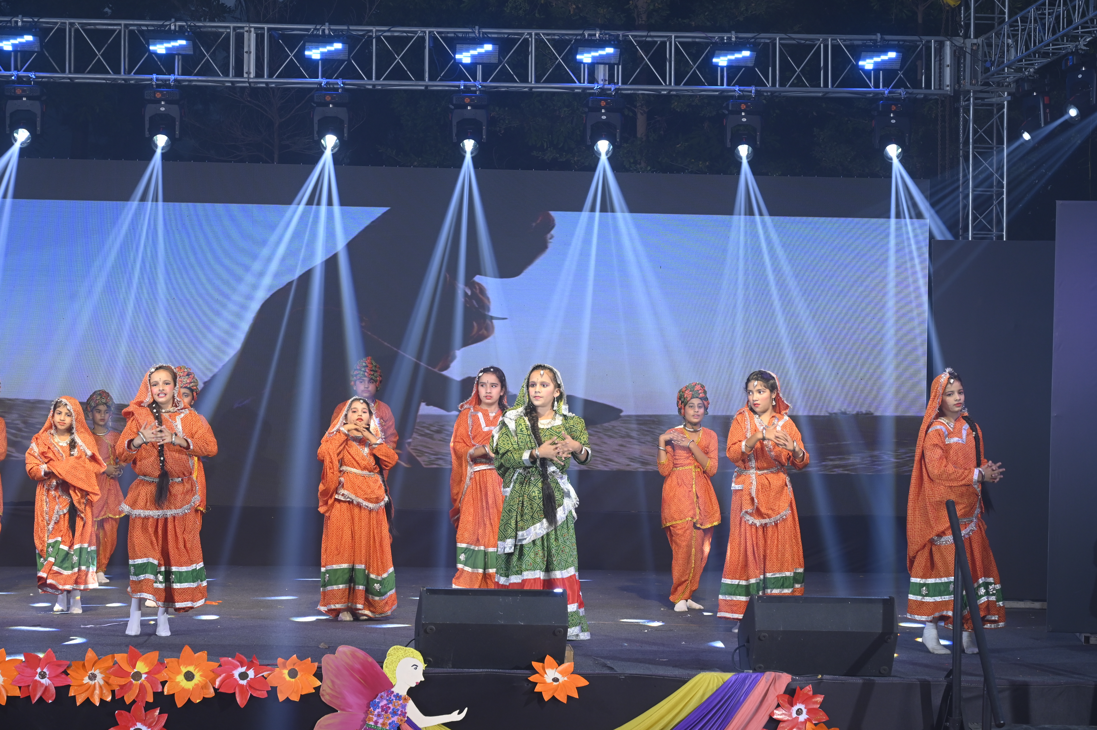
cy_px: 365
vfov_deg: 19.4
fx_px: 2132
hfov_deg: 28.9
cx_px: 548
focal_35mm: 70
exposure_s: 1/200
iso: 1000
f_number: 7.1
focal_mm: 70
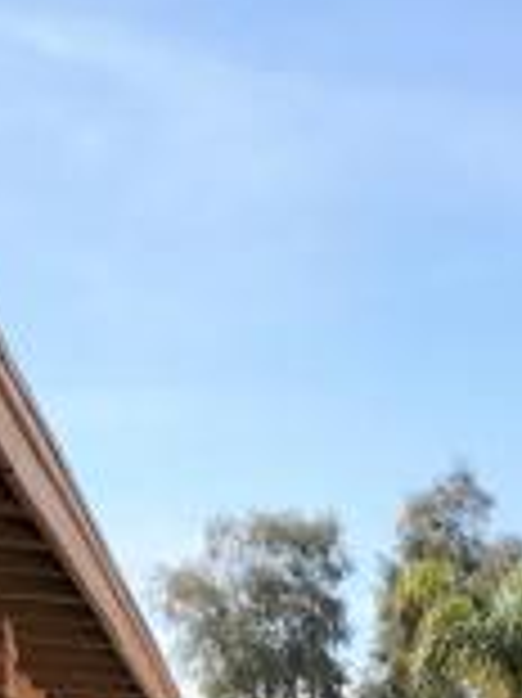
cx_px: 1044
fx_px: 2799
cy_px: 1333
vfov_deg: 12.7
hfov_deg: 9.9
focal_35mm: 139
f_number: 1.8
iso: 20
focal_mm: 3.99
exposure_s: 1/1842
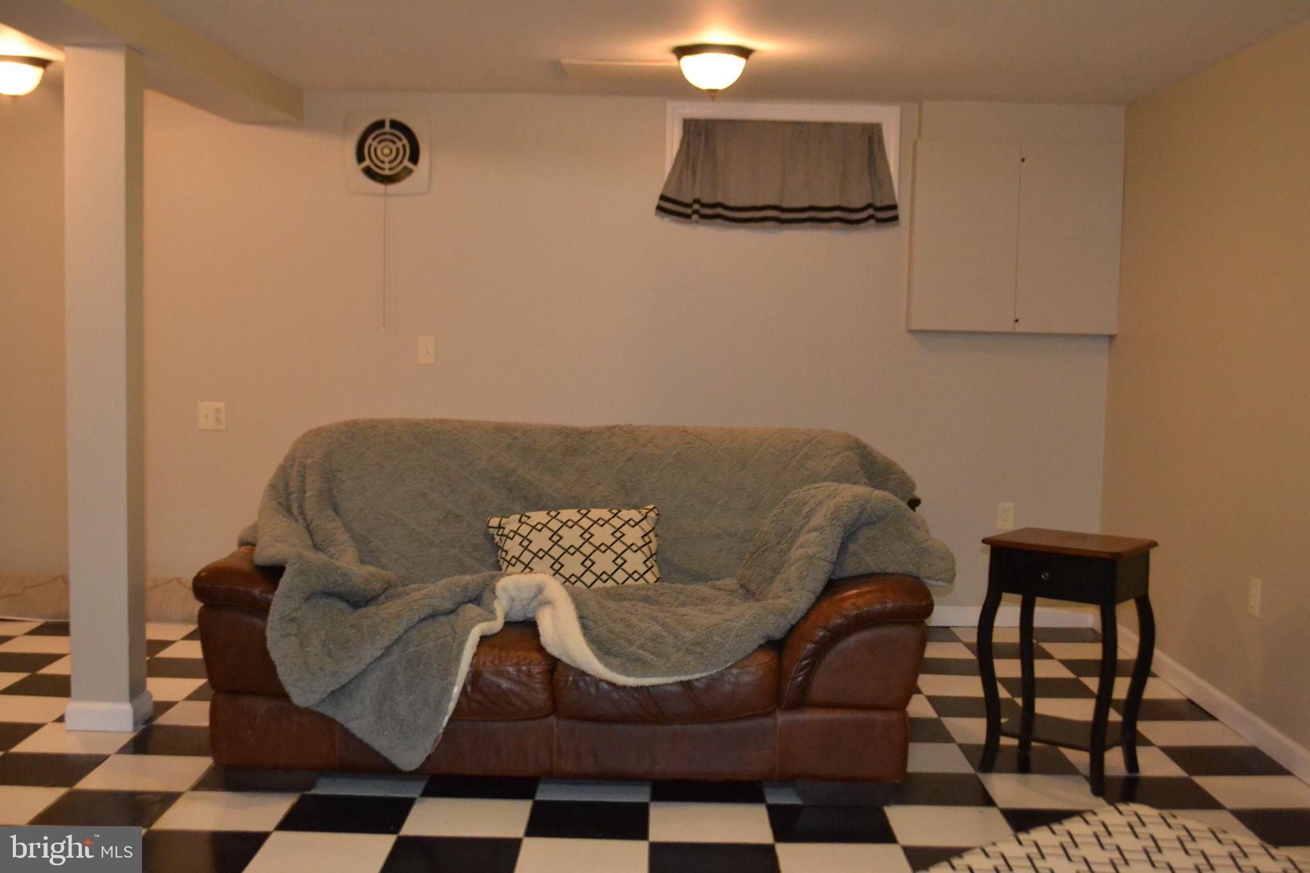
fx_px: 1528
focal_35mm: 42
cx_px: 655
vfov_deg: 31.9
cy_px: 436
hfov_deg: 46.4
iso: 3200
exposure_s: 1/60
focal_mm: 28
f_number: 4.5
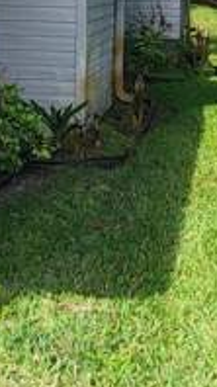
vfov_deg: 15.2
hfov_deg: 8.6
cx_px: 72
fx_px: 1446
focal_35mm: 141
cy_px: 188
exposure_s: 1/1542
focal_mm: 5
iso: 40
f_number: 1.8
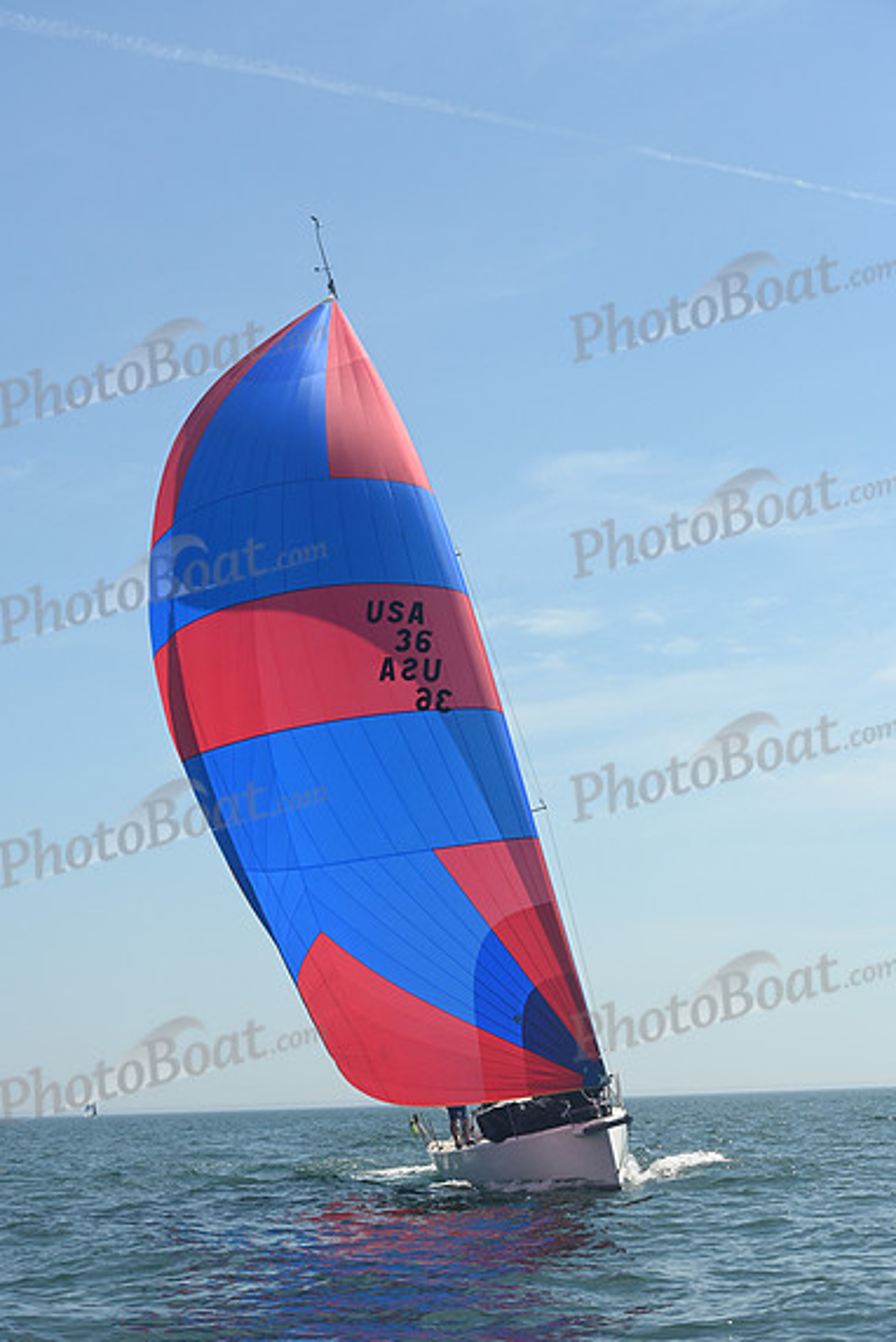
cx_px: 449
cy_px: 673
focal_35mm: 71
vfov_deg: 28.4
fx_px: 2647
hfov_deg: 19.2
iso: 320
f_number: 8
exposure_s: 1/1000
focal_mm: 70
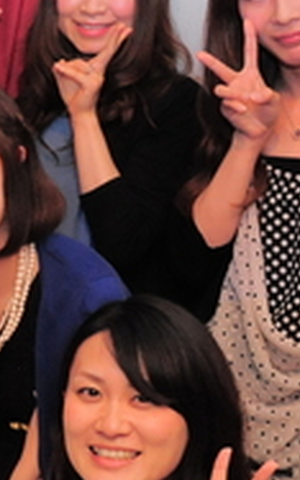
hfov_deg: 9.8
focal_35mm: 122
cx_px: -356
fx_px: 1595
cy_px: 280
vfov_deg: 17.1
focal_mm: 35
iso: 4000
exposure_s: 1/60
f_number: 3.8
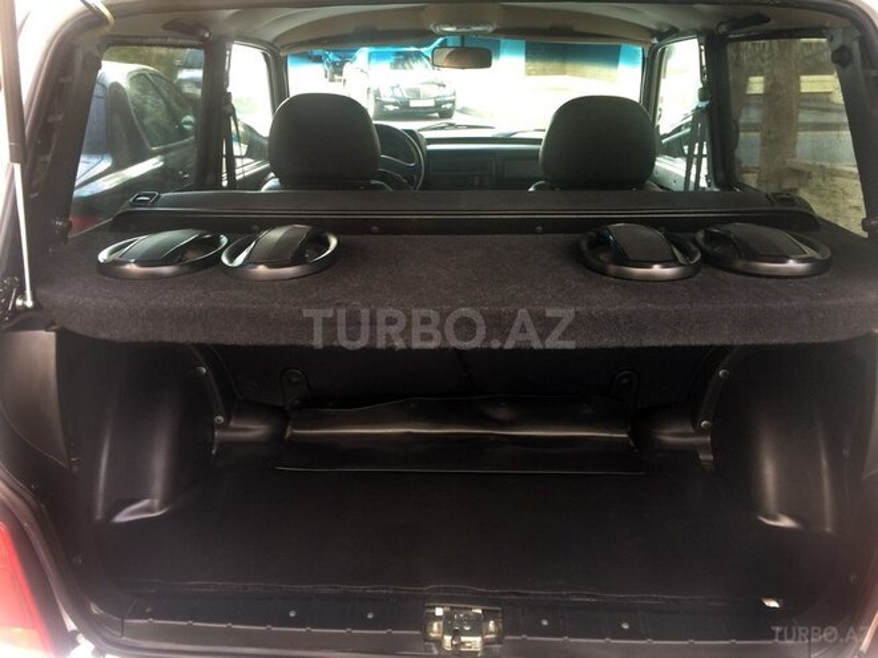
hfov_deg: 61.7
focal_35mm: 29
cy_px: 329
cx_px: 439
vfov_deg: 48.2
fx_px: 736
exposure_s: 1/33
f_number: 2.2
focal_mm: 4.15
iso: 32
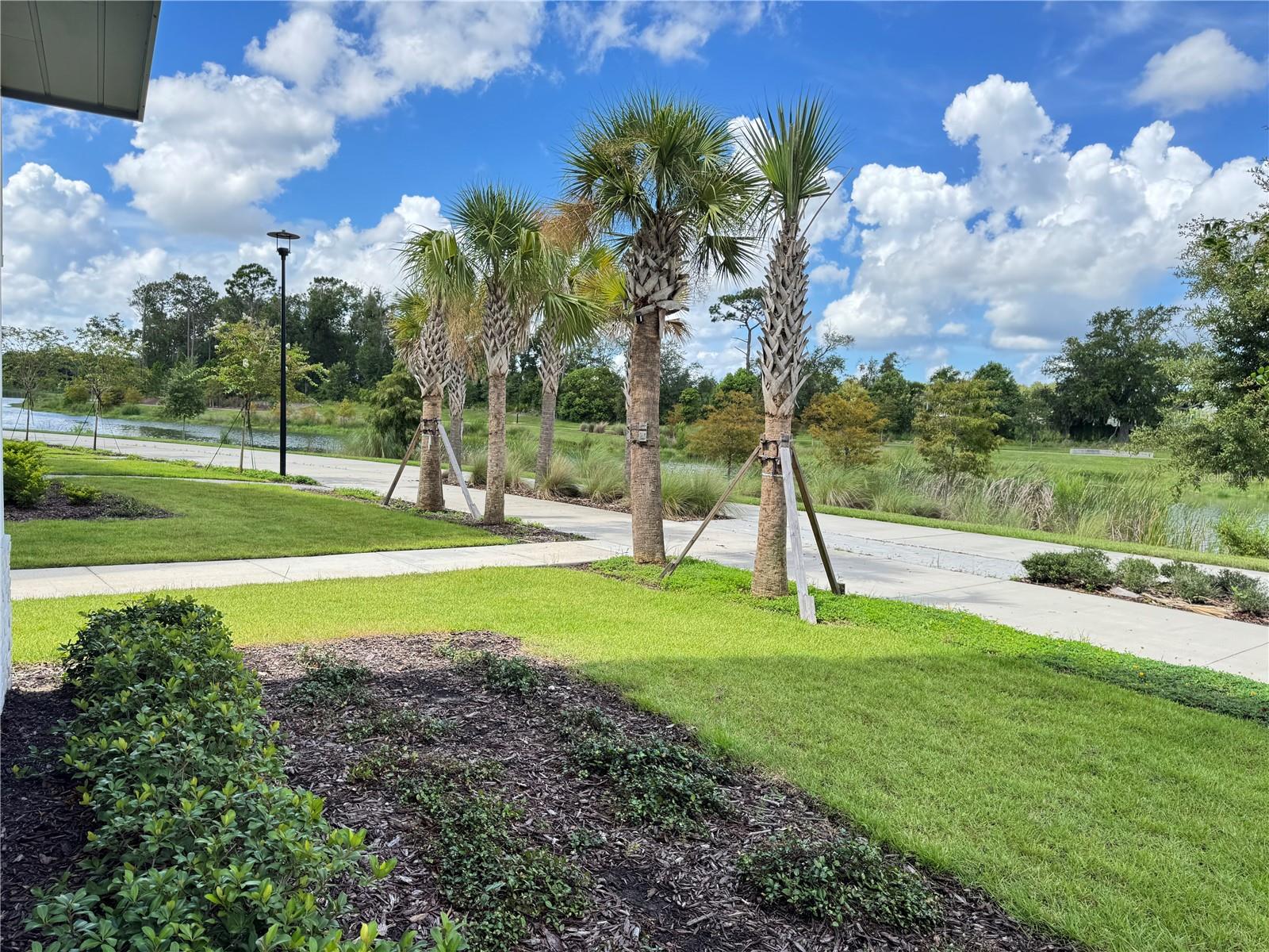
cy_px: 476
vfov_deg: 56.8
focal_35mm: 24
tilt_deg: -5.1
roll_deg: -2.1
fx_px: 880
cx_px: 634
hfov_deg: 71.6
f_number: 1.78
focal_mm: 6.76
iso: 80
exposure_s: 1/1112
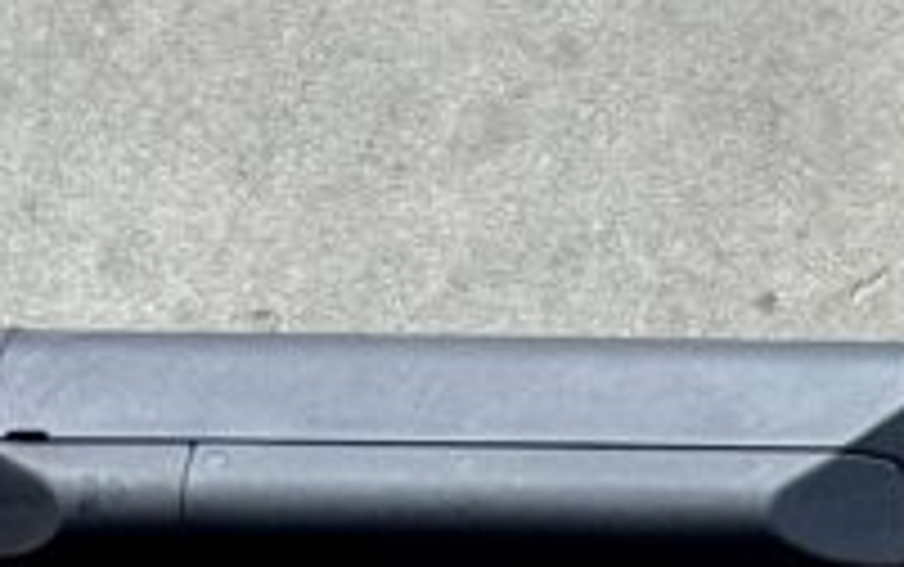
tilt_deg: -82.3
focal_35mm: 259
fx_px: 6386
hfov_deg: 7.6
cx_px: 2105
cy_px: 536
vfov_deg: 5.1
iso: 64
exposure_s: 1/265
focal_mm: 6.76
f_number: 1.78
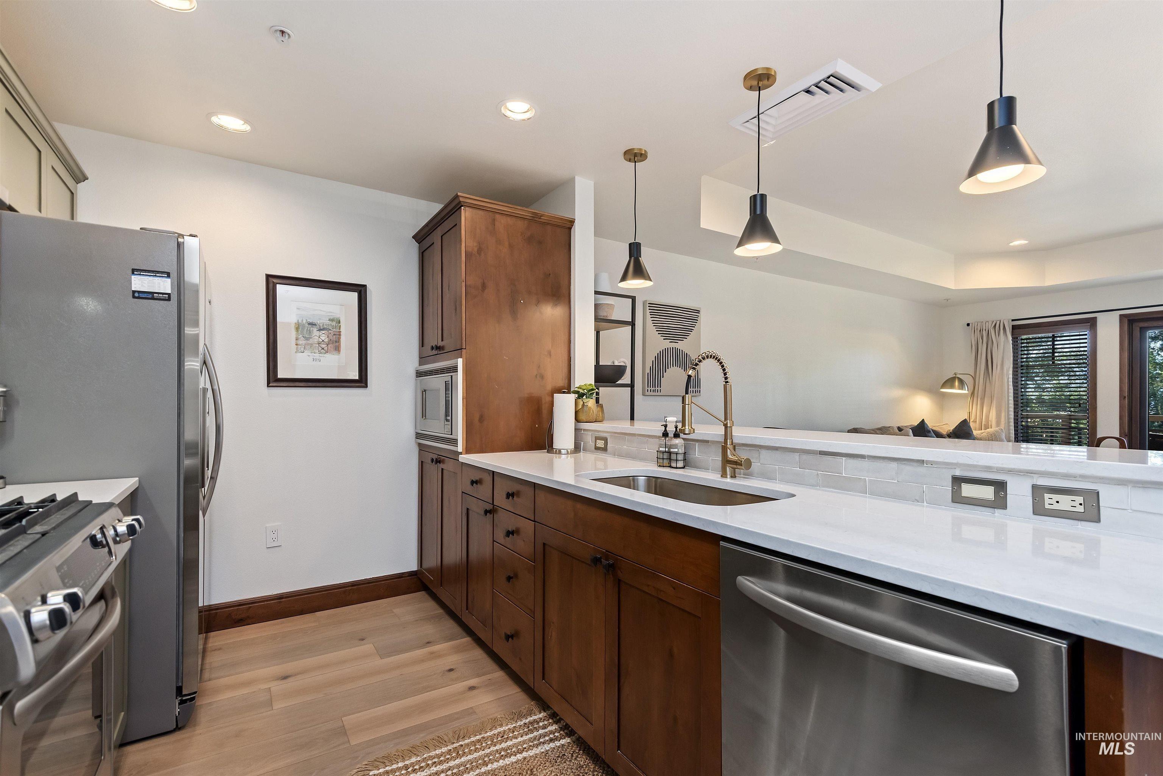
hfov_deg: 96.7
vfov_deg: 73.8
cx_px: 582
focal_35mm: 16
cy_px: 388
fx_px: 517
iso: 800
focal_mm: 16
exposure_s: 1/6
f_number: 7.1
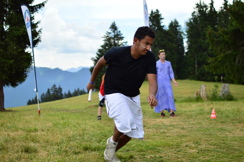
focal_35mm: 52
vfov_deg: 25.7
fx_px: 356
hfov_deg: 37.9
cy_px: 81
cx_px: 122
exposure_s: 1/2000
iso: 100
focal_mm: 35
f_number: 1.8
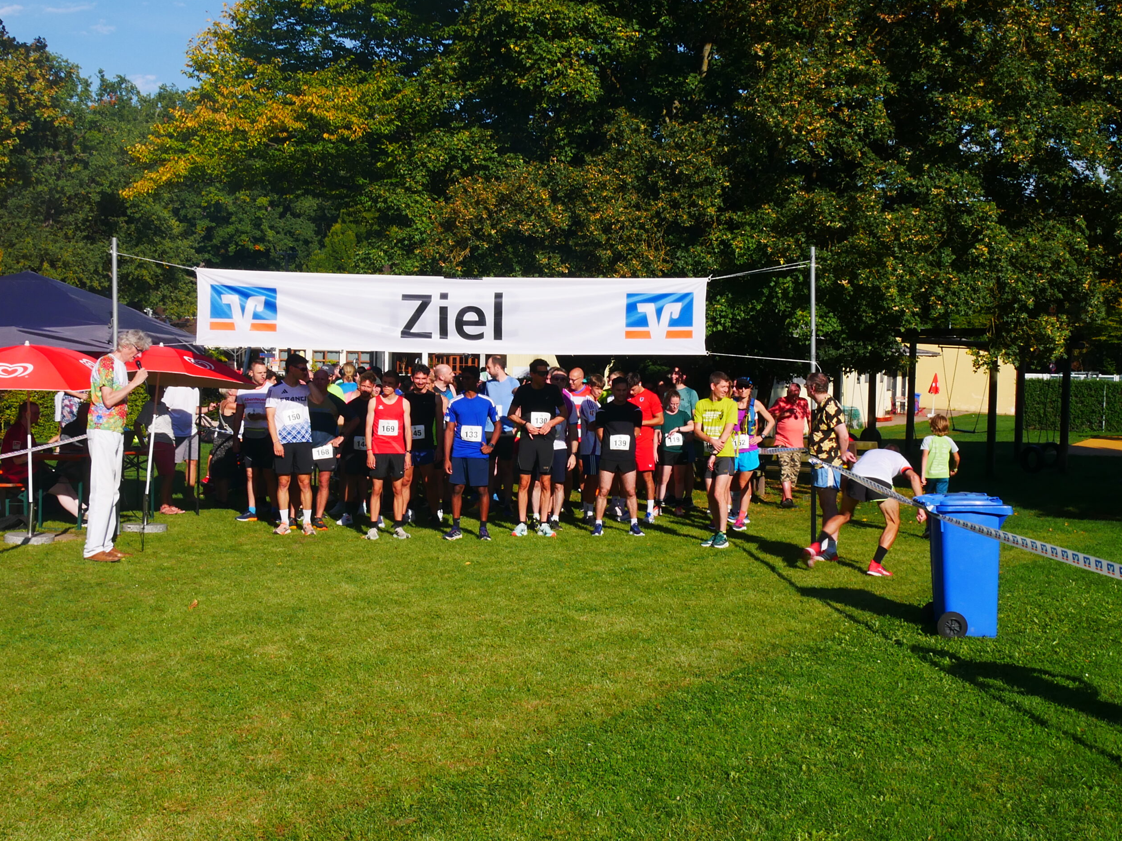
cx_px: 565
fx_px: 1394
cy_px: 412
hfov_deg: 43.8
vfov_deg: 33.6
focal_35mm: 43
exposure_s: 1/60
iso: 320
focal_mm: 21
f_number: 18
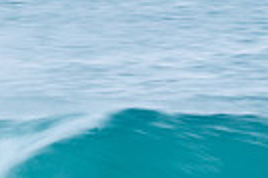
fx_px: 16083
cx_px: -54
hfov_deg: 1.0
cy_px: 273
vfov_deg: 0.6
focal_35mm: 2163
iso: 80
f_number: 20
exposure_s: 1/20
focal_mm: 500
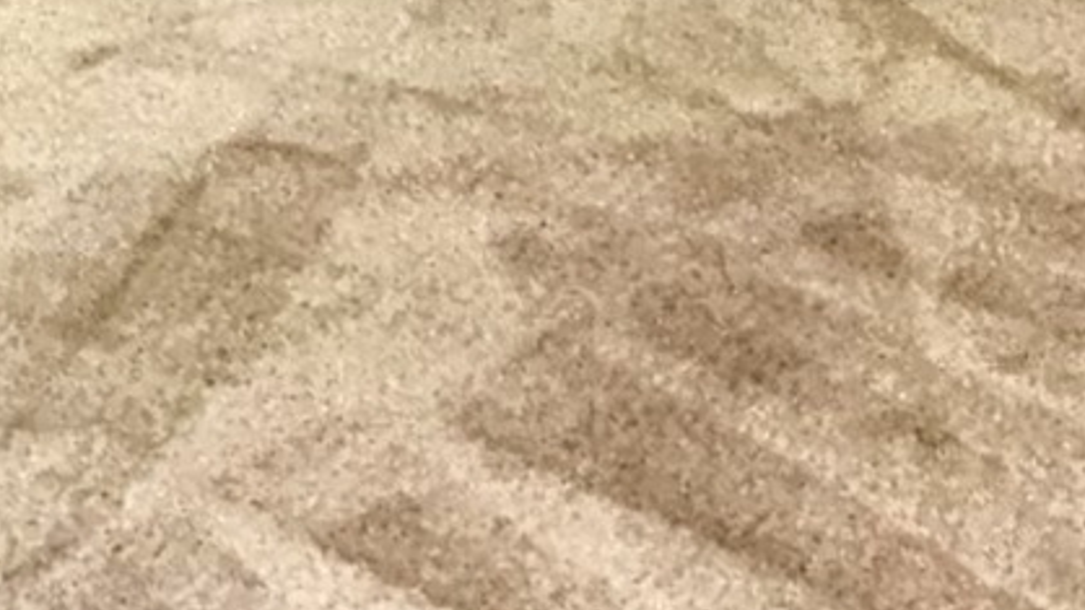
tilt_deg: -5.8
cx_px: 797
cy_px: -805
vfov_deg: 9.7
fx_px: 3222
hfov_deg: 19.0
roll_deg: +0.1
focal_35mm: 112
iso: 125
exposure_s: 1/114
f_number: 2.2
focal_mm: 2.22
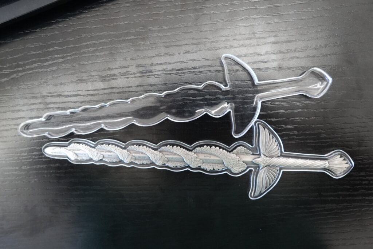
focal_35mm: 22
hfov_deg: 77.3
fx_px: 233
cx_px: 186
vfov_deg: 56.2
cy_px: 124
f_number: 4
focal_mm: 15
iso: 1250
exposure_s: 1/60
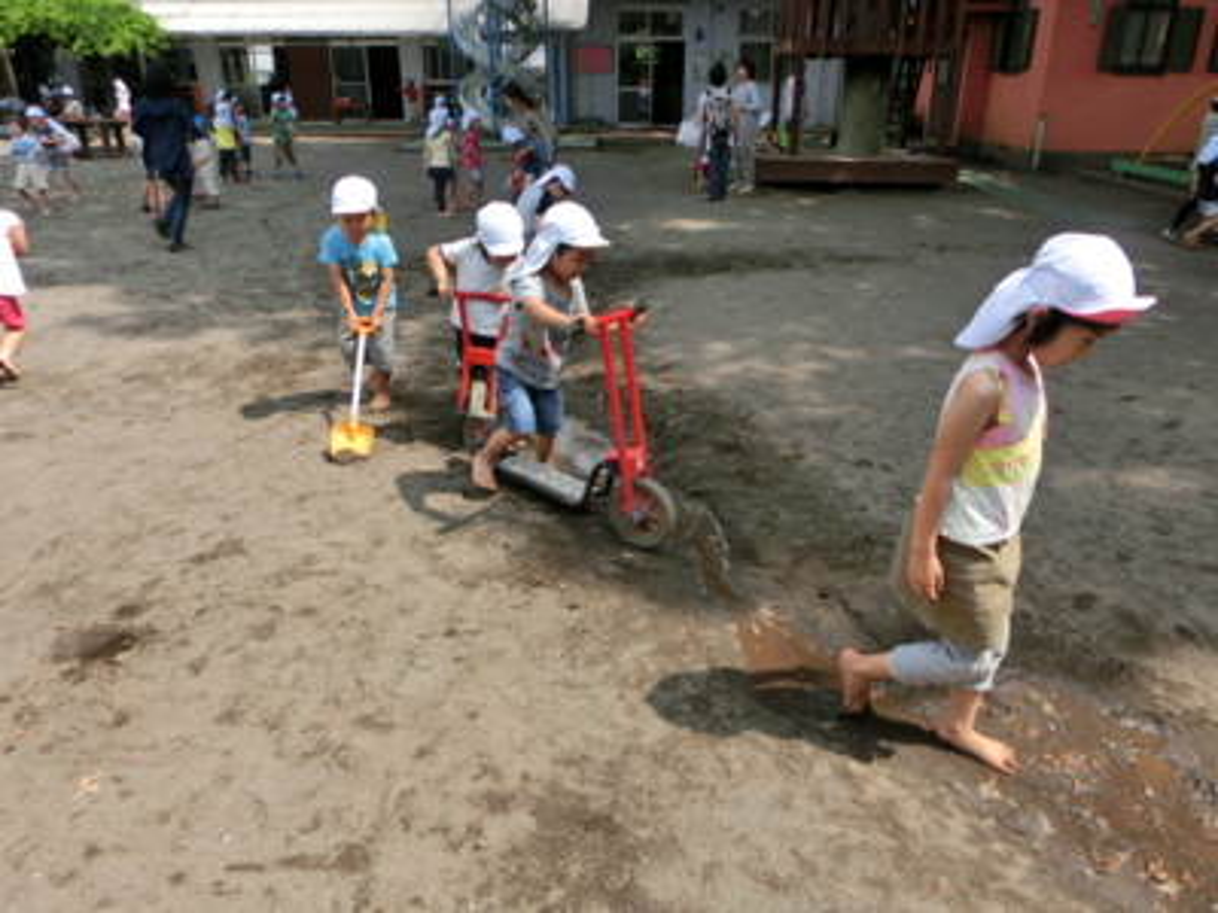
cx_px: 609
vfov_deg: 56.8
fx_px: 844
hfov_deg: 71.6
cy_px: 456
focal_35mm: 24
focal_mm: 4.24
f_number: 3
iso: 80
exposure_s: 1/800
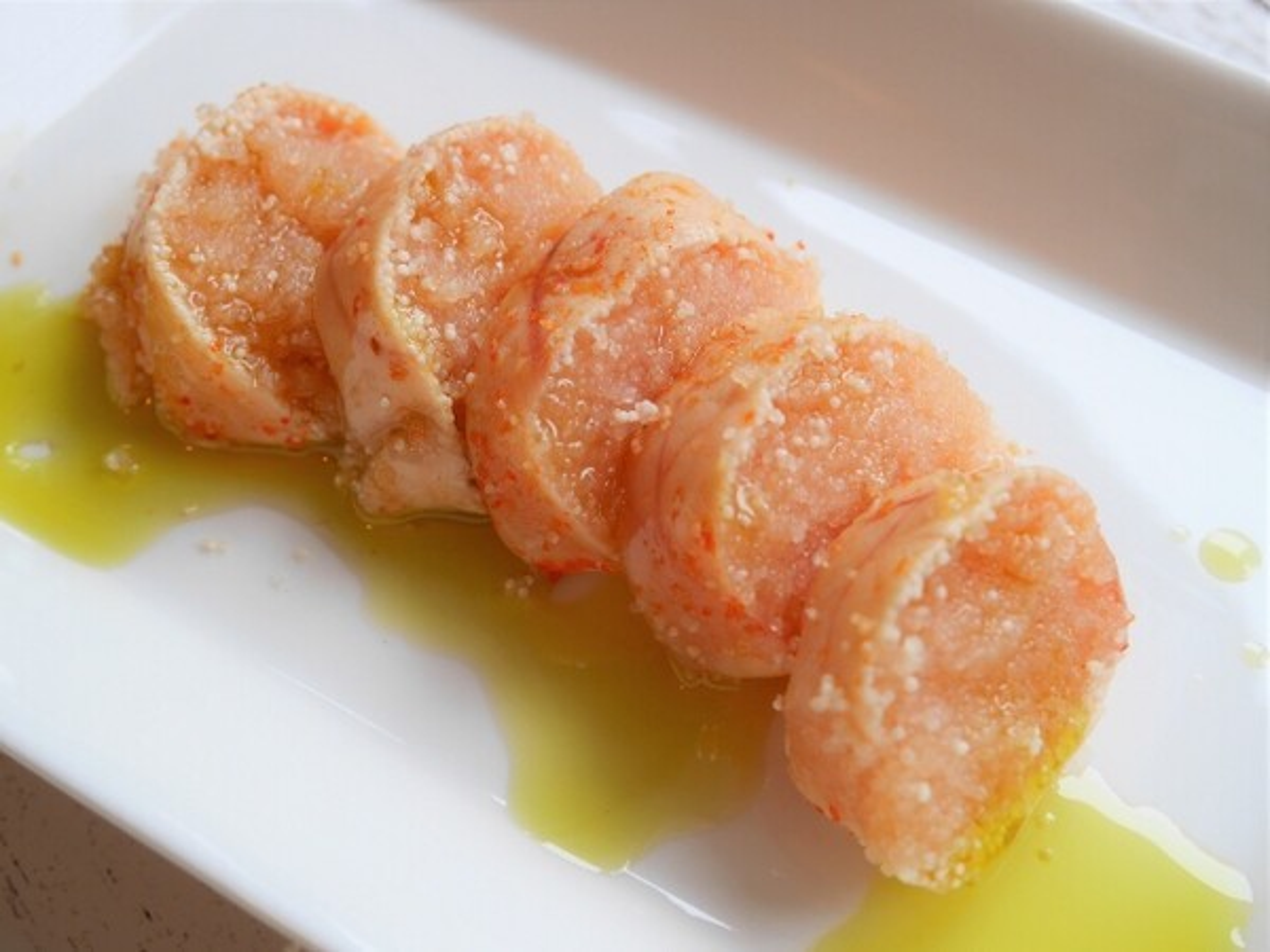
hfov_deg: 46.8
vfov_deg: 36.0
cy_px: 476
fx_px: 1468
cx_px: 635
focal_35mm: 40
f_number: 5.6
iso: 400
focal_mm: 20
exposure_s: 1/60
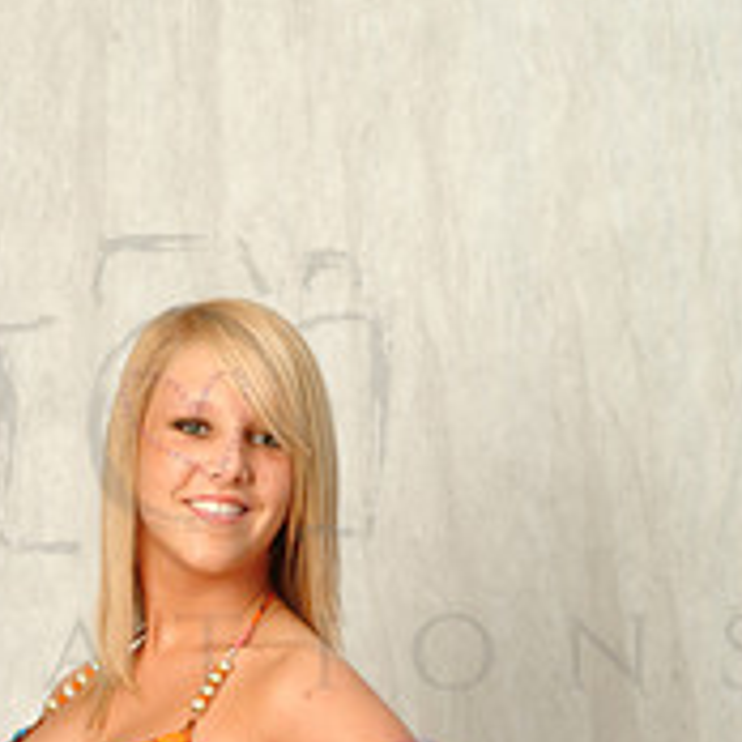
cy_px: 802
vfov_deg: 6.7
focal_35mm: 260
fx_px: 6308
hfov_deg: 6.7
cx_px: 203
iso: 400
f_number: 11
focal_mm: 79
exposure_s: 1/125
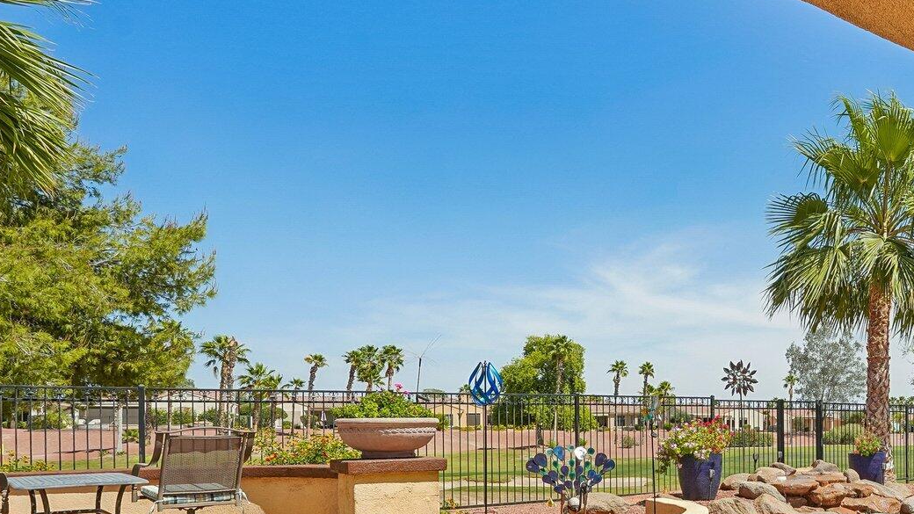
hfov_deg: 51.9
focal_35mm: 33
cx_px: 835
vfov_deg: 34.3
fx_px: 800
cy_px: 431
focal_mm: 16
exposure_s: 1/1000
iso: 400
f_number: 8
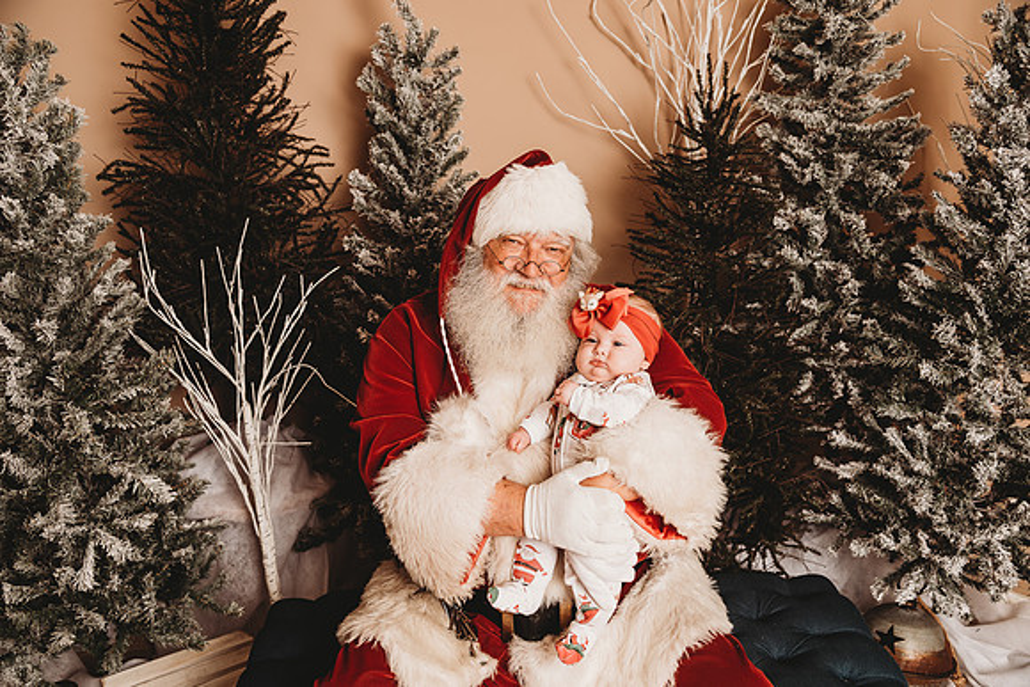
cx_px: 515
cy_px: 344
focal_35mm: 31
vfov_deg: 42.3
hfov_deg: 60.3
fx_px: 887
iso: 100
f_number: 4
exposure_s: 1/160
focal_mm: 31
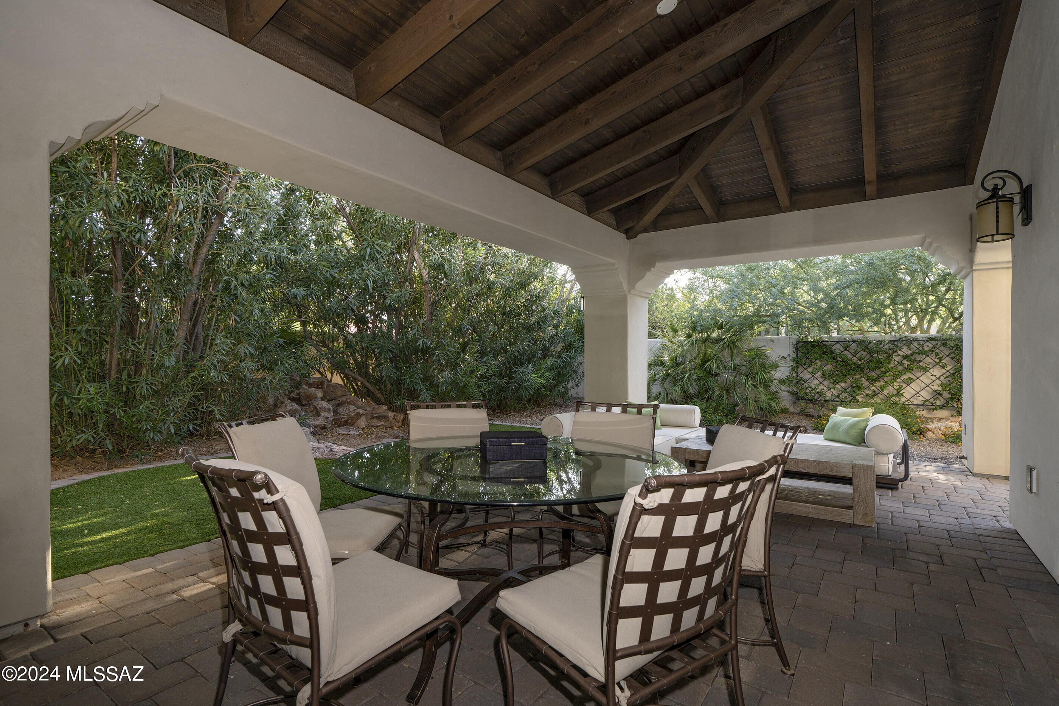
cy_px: 353
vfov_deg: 73.7
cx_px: 530
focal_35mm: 16
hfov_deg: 96.7
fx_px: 471
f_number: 7.1
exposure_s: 1/13
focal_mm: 16
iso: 100
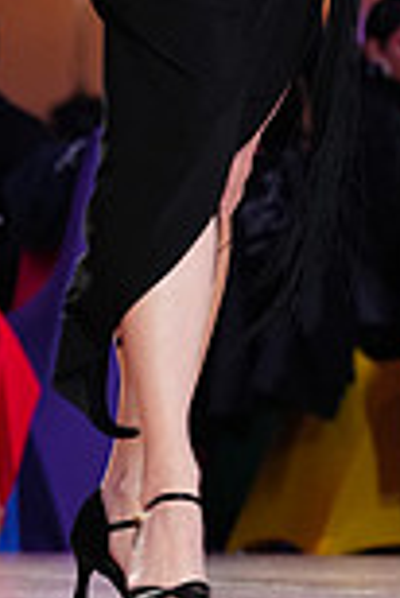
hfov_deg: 3.5
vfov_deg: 5.2
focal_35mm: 391
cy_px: -307
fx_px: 6502
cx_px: 495
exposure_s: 1/200
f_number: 4.5
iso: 2000
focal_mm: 104
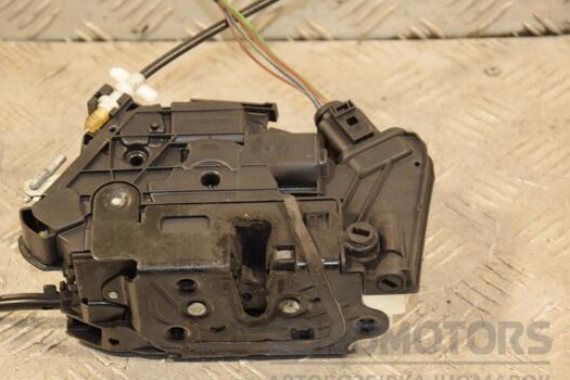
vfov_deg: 11.4
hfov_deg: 17.1
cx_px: 246
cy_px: 193
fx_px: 1900
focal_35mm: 120
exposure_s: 1/80
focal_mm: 70
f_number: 5.3
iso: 800
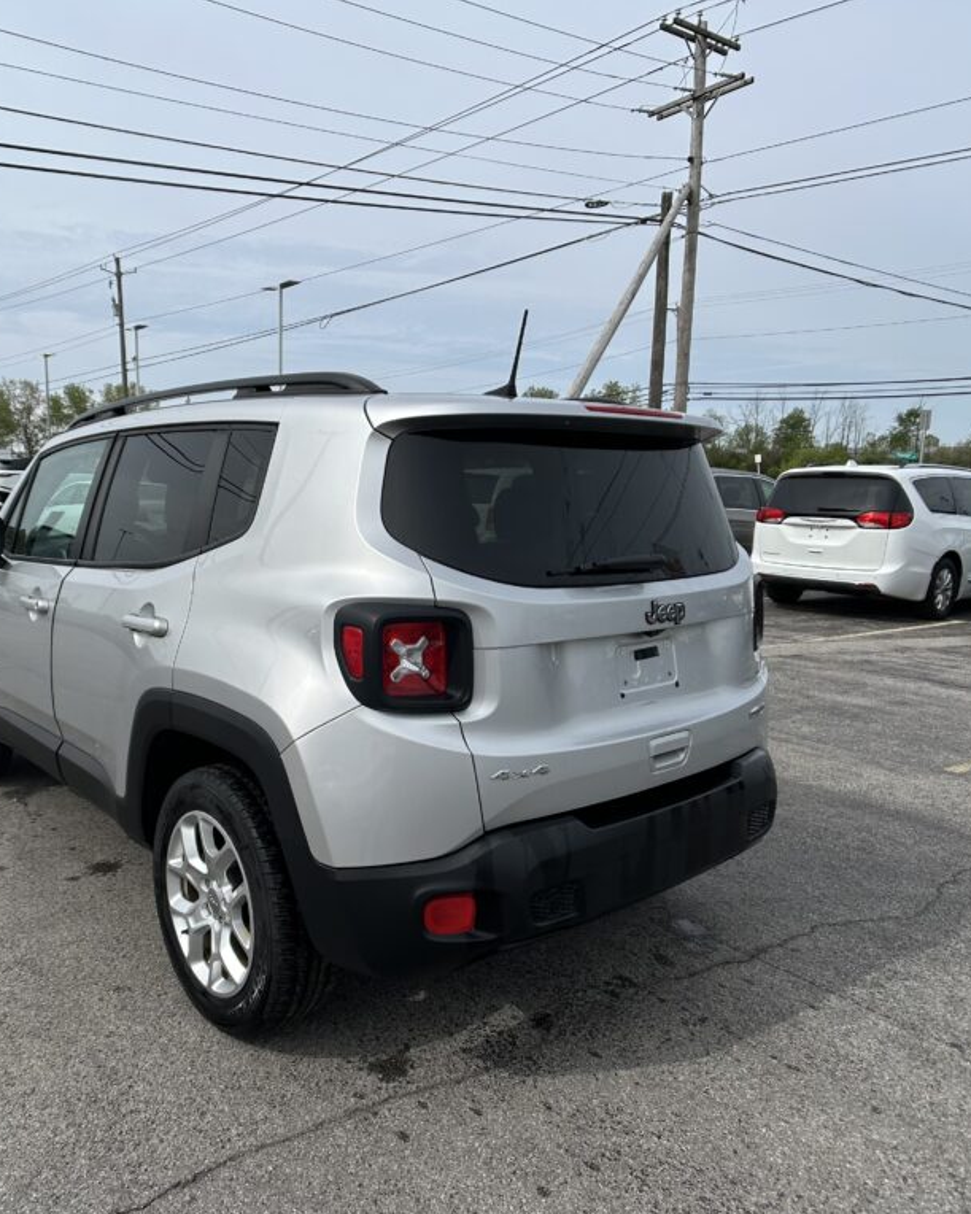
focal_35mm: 34
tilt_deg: -7.5
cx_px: 358
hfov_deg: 43.0
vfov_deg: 52.9
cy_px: 607
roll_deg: -2.3
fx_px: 1222
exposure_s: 1/4831
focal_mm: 5.7
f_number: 1.5
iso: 50
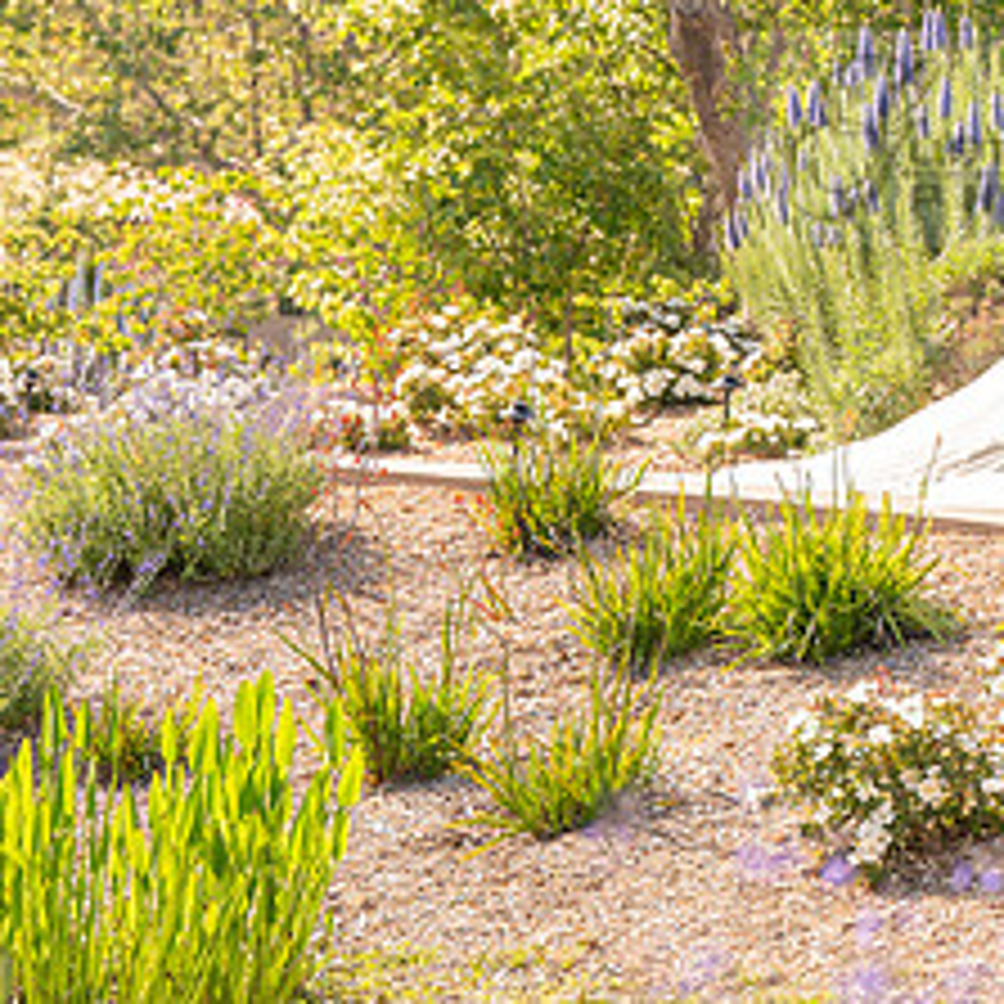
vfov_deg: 9.2
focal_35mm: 190
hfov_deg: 9.1
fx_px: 6235
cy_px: 137
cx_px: 1135
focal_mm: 86
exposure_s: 1/800
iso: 200
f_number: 4.5
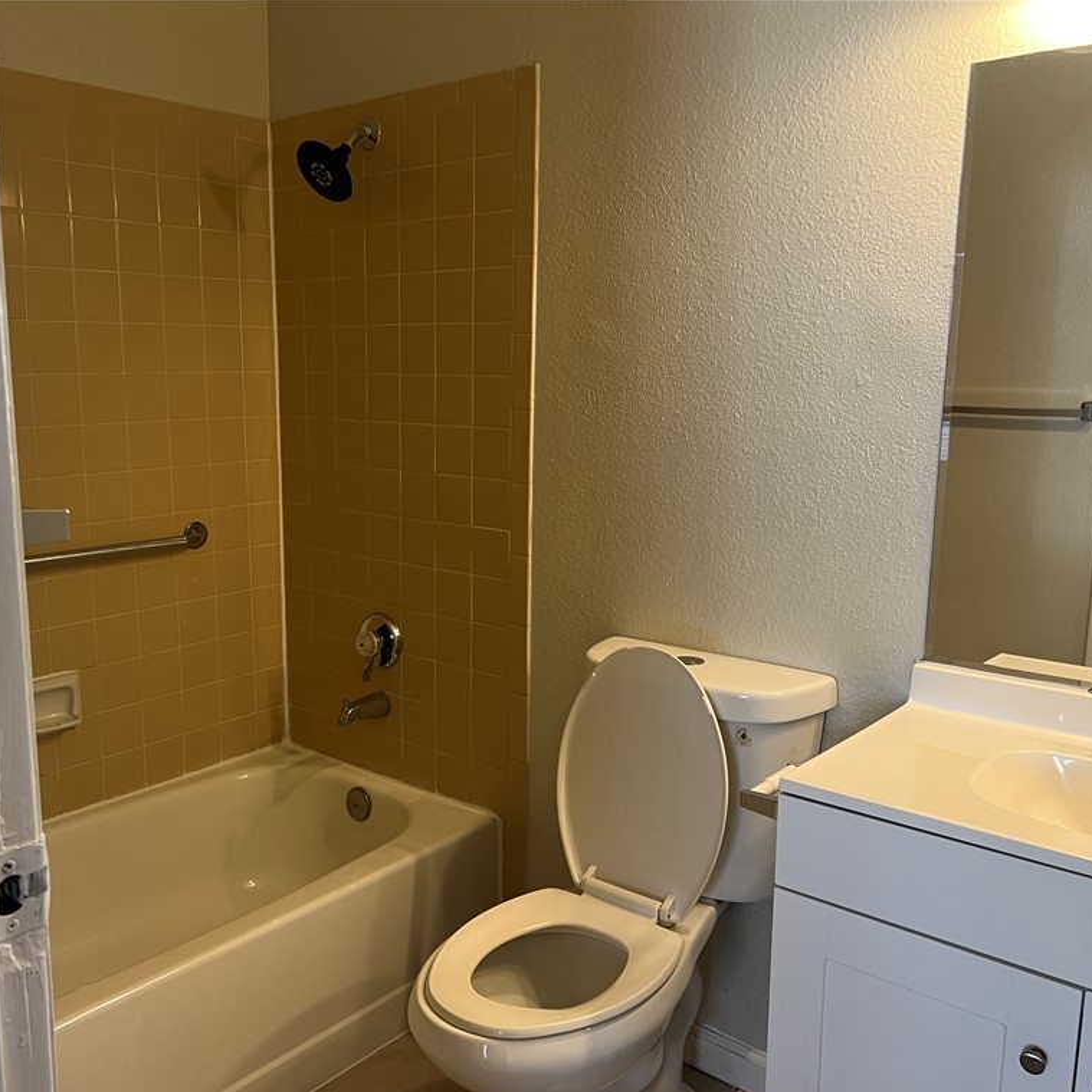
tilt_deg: -10.4
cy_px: 551
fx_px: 1106
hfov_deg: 52.3
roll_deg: +0.0
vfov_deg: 52.5
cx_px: 455
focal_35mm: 31
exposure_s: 1/60
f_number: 1.5
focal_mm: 5.7
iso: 100
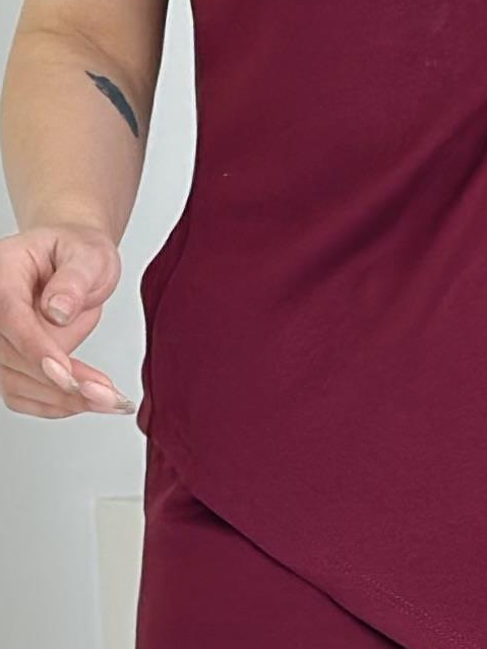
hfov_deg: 4.9
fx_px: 5686
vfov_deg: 6.5
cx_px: 499
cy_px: 639
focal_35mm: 303
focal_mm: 6.86
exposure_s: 1/137
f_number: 1.78
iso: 80
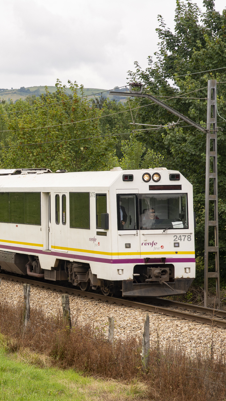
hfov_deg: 9.8
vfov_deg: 17.4
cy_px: 200
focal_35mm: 123
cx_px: -16
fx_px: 1311
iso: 250
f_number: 5.6
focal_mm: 52
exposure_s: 1/640
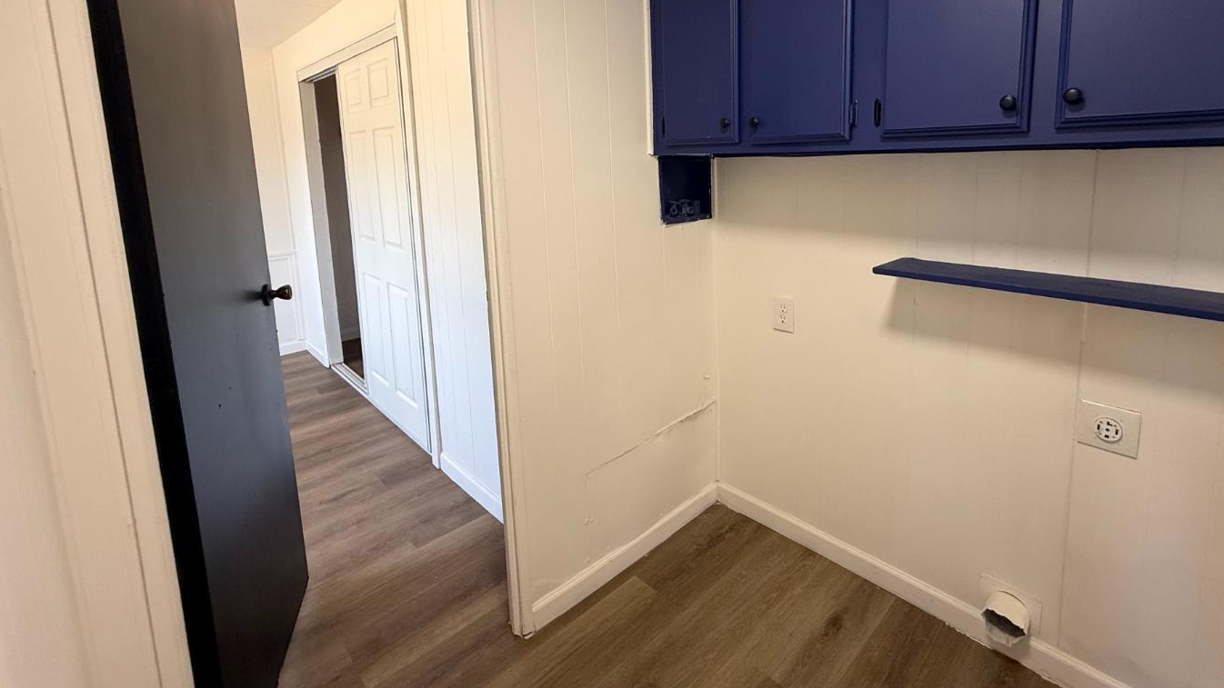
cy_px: 229
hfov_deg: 95.6
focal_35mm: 17
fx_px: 552
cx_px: 677
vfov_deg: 62.3
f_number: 2.2
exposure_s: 1/120
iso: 160
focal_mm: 2.22
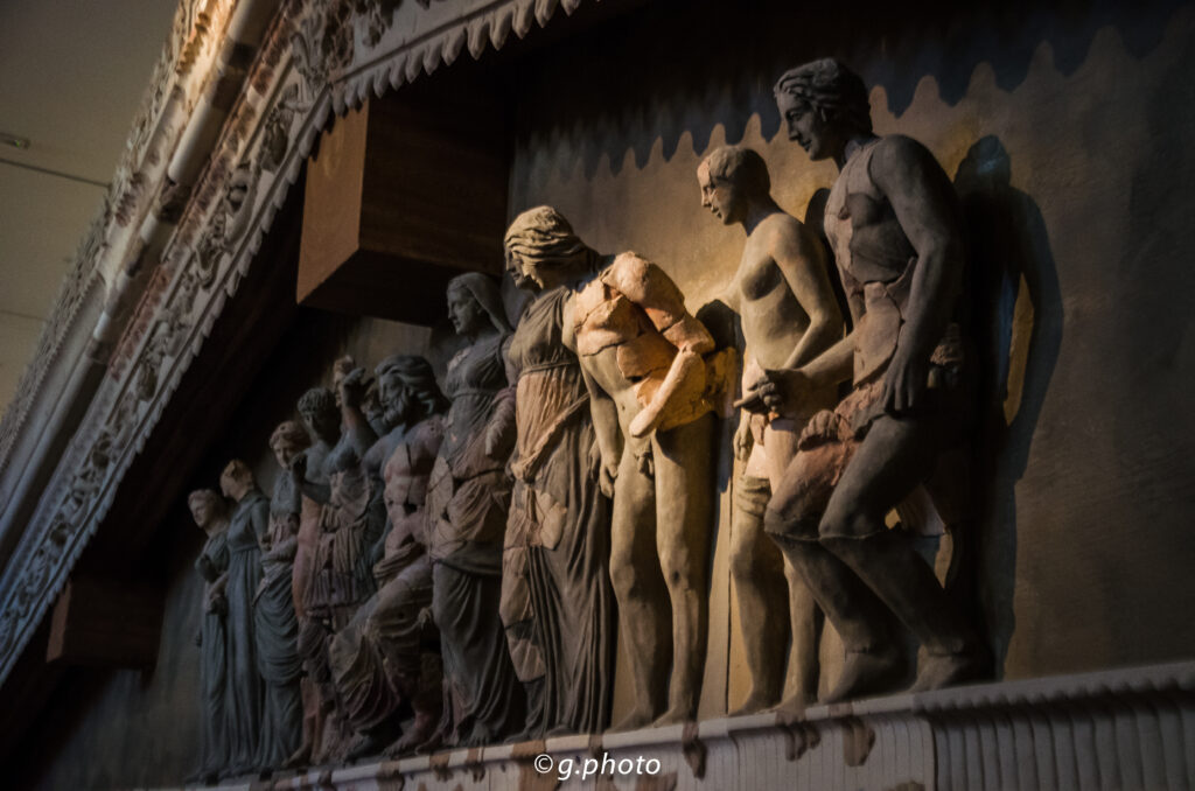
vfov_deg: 26.4
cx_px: 598
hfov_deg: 39.0
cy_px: 396
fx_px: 1689
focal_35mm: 51
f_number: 4.2
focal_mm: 34
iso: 1250
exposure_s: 1/50
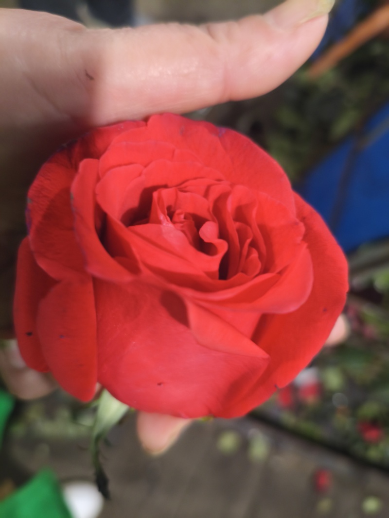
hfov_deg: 53.1
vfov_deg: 67.3
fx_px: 390
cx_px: 194
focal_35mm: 26
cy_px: 259
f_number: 1.5
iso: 800
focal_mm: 4.94
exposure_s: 1/30
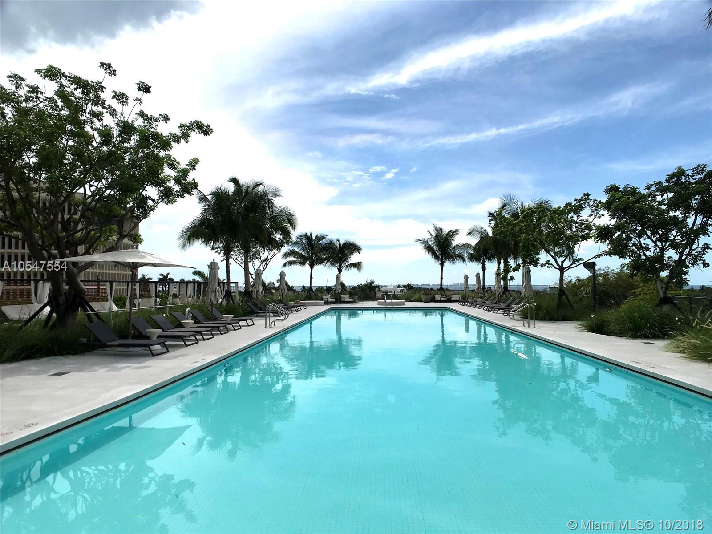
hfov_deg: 63.4
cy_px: 267
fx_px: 576
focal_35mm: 28
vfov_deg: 49.7
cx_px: 356
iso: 20
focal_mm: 3.99
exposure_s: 1/5319
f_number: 1.8
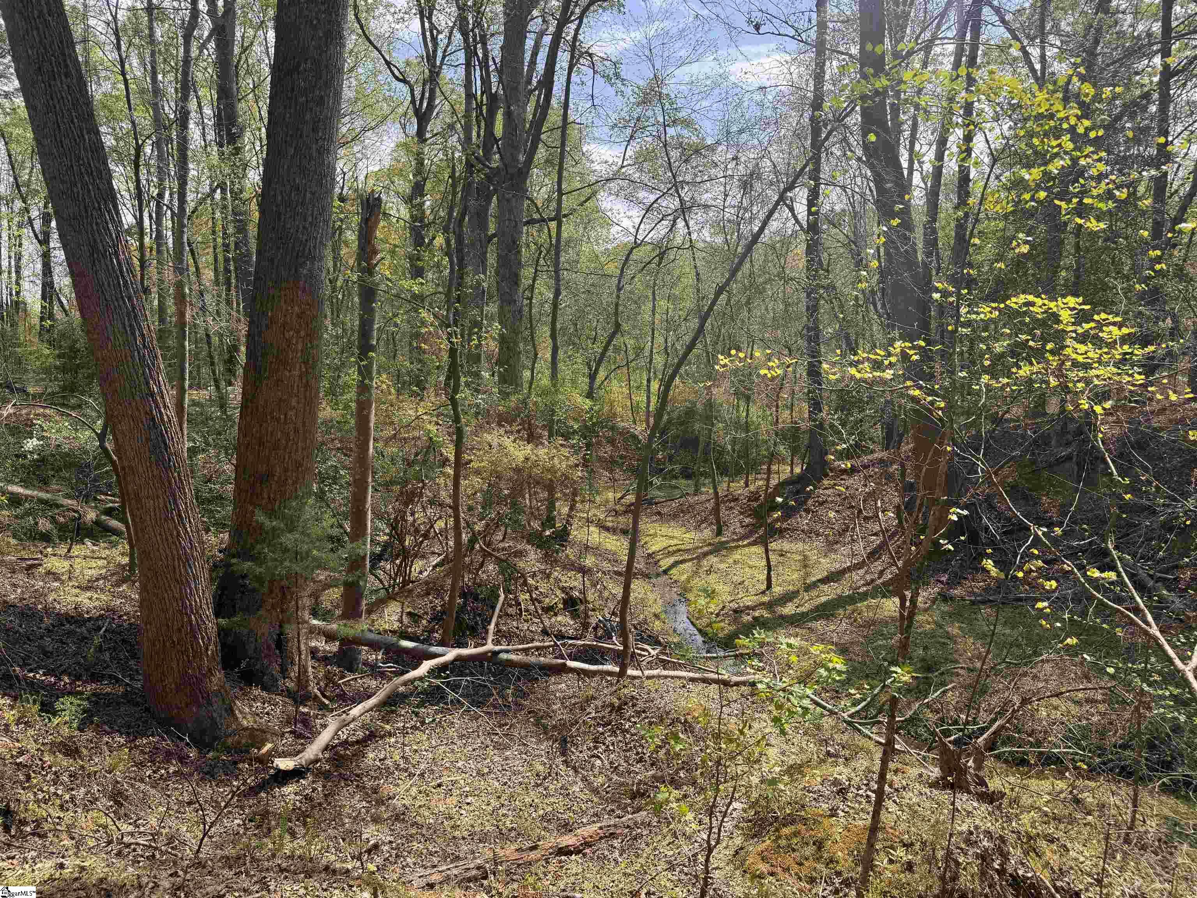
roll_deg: +0.1
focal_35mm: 24
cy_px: 449
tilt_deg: -6.1
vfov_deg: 56.8
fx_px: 830
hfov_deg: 71.6
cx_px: 598
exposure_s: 1/1869
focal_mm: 6.76
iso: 80
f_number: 1.78
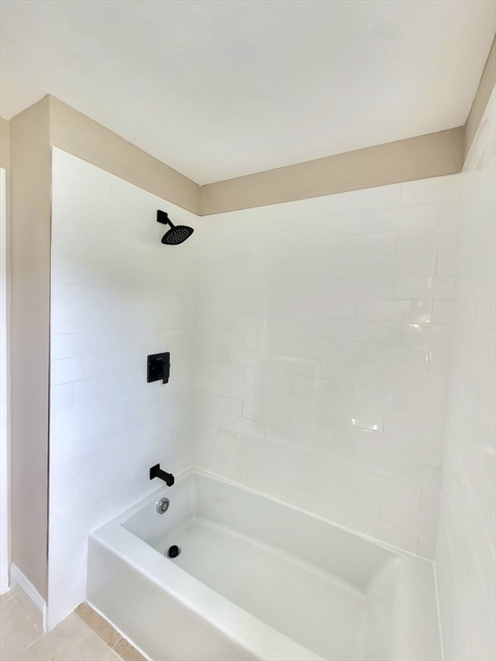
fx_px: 248
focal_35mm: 13
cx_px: 248
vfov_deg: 106.2
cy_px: 330
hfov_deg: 89.9
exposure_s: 1/60.2
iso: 160
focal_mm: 1.74
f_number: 2.2
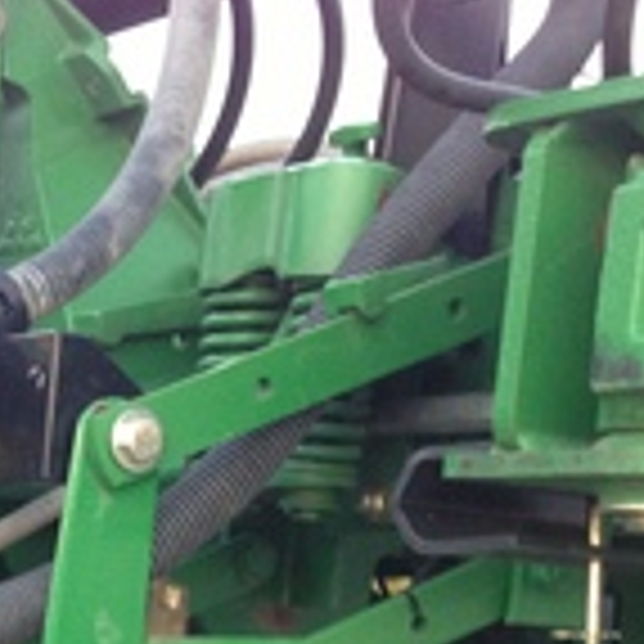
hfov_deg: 14.8
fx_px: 2336
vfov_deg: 14.9
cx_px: -252
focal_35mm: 111
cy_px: 883
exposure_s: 1/20
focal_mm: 4.13
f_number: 2.4
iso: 125
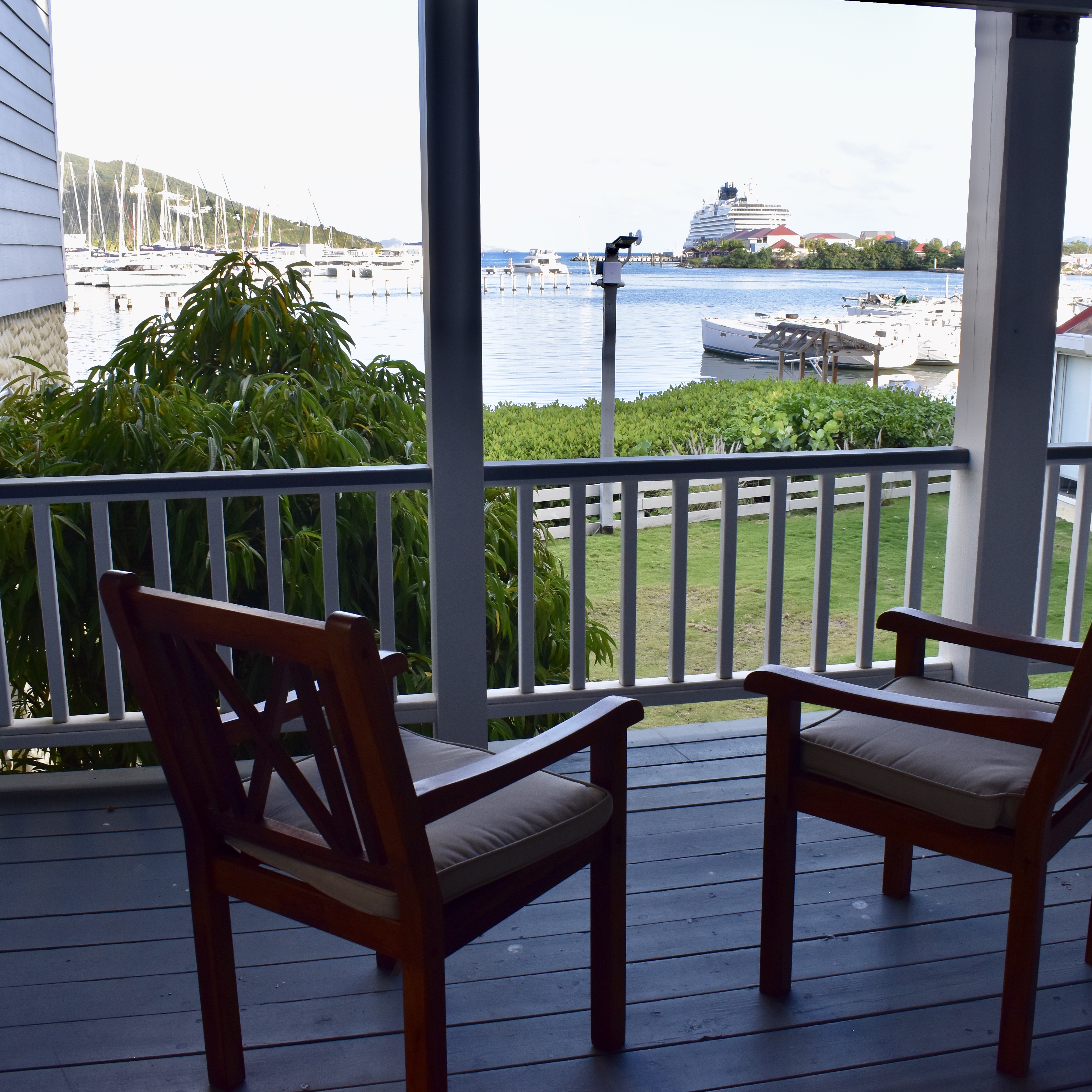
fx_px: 1249
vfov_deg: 47.2
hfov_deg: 47.2
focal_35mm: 35
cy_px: 549
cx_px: 568
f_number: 10
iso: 400
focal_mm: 18
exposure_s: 1/200
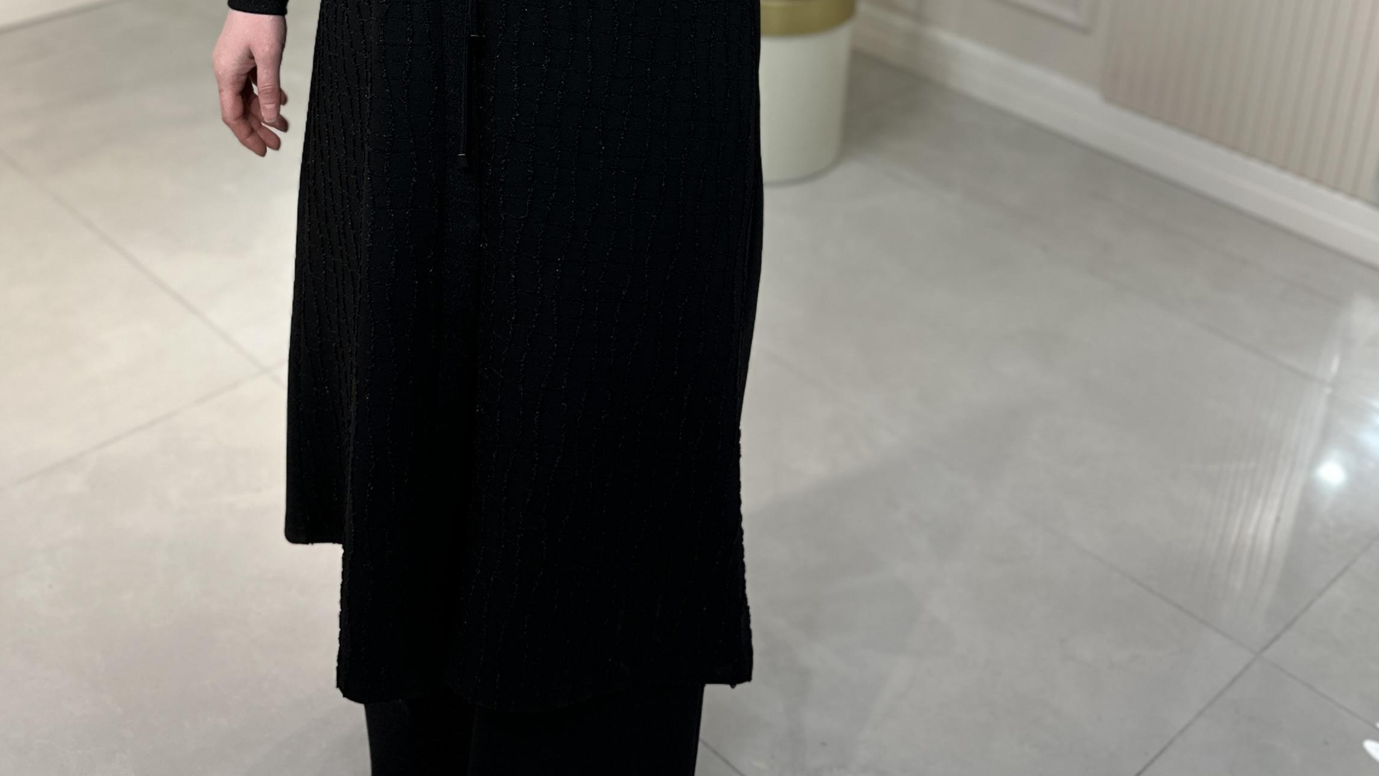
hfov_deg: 44.4
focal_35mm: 46
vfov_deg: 24.2
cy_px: -85
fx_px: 1682
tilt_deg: -19.6
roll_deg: -2.8
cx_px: 578
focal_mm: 6.86
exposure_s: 1/471
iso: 80
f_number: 1.78
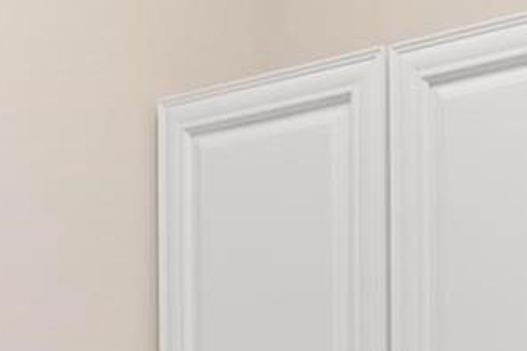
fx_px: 1097
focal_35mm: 75
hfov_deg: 24.9
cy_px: 566
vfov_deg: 16.2
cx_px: 594
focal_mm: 14
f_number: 8
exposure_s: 1/2.5
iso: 200
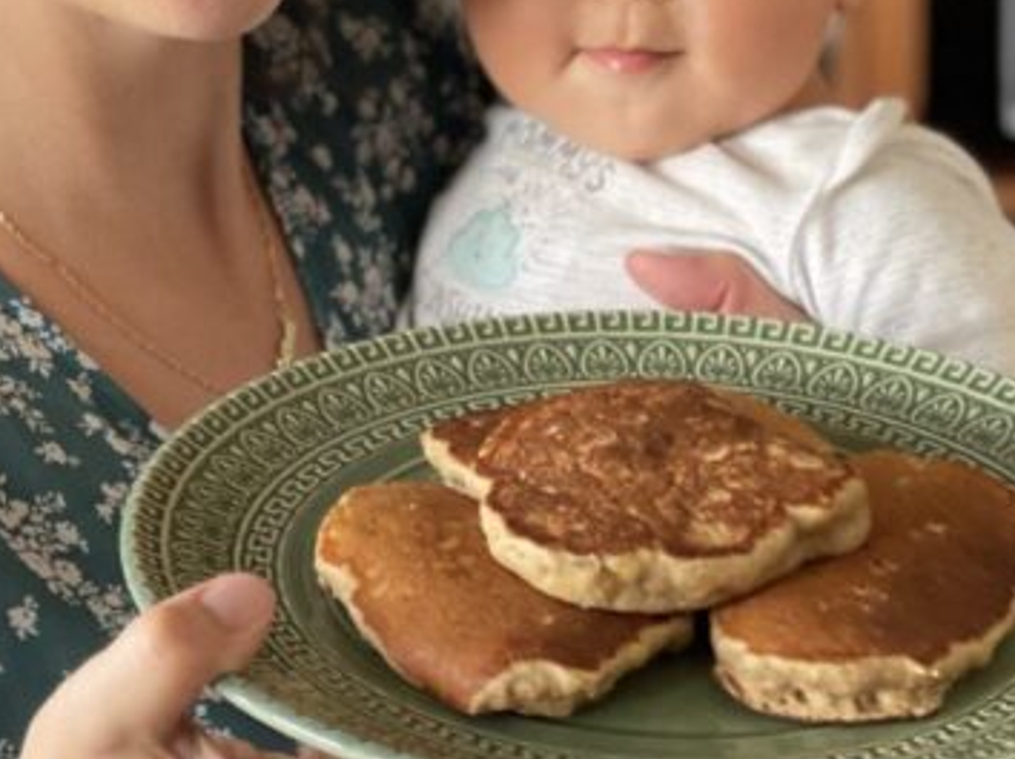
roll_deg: +0.7
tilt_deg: -8.4
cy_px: 74
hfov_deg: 14.2
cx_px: 433
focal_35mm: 139
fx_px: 4073
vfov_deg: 10.6
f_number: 2.2
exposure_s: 1/121
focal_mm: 7.5
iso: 100
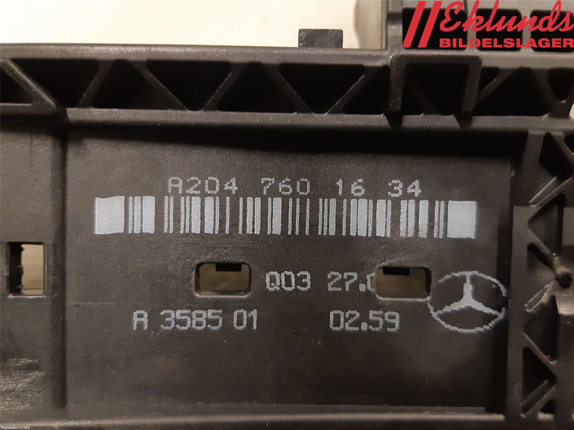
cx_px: 287
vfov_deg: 53.1
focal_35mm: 26
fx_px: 431
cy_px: 215
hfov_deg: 67.3
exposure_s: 1/25
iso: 250
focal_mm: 3.93
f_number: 1.7
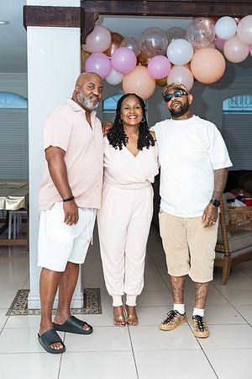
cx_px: 126
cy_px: 190
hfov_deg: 29.2
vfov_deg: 42.7
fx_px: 483
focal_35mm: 46
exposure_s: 1/250
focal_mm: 46
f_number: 3.5
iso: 800
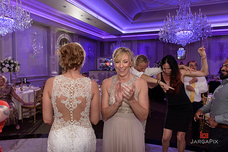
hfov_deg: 69.4
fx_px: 165
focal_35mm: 26
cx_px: 114
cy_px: 76
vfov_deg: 49.6
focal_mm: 26
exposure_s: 1/125
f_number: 3.2
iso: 1600
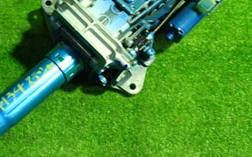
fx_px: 412
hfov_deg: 33.6
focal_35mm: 60
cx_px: 77
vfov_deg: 21.5
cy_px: 48
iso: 400
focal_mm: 6.37
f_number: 2.5
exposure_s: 1/40
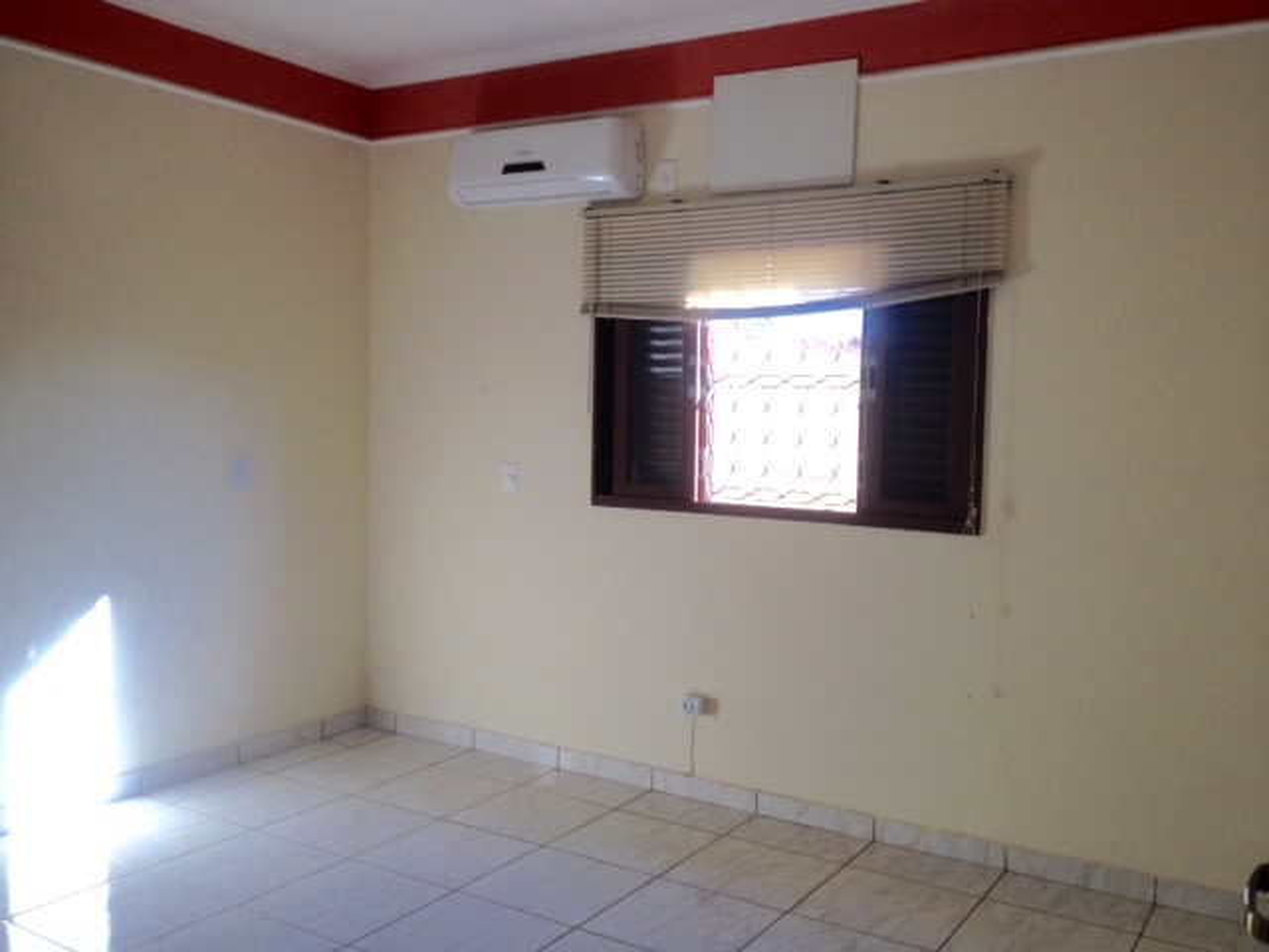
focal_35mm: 35
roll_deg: +1.2
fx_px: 1283
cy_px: 476
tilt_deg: -5.8
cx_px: 634
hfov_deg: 52.6
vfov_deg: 40.7
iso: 64
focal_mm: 4.28
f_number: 2.4
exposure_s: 1/120
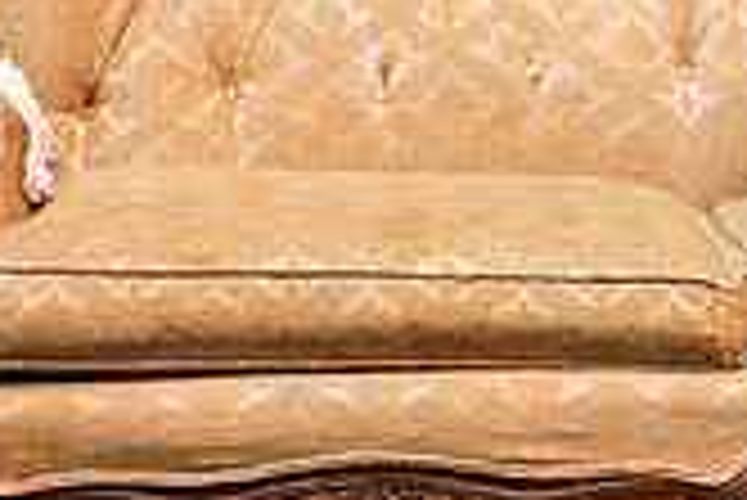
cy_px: -363
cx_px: 1184
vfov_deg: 3.5
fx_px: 8120
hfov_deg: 5.2
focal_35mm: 391
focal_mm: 112
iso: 3200
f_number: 3.2
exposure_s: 1/200
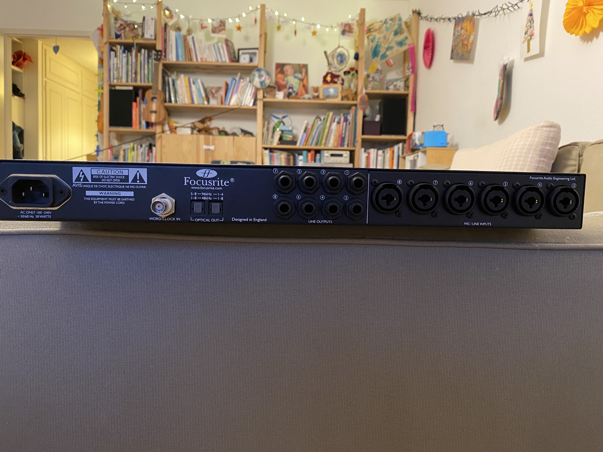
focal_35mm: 26
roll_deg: -2.0
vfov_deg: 53.1
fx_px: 453
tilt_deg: -2.2
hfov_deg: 67.3
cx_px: 302
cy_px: 226
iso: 500
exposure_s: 1/25
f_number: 1.8
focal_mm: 4.25
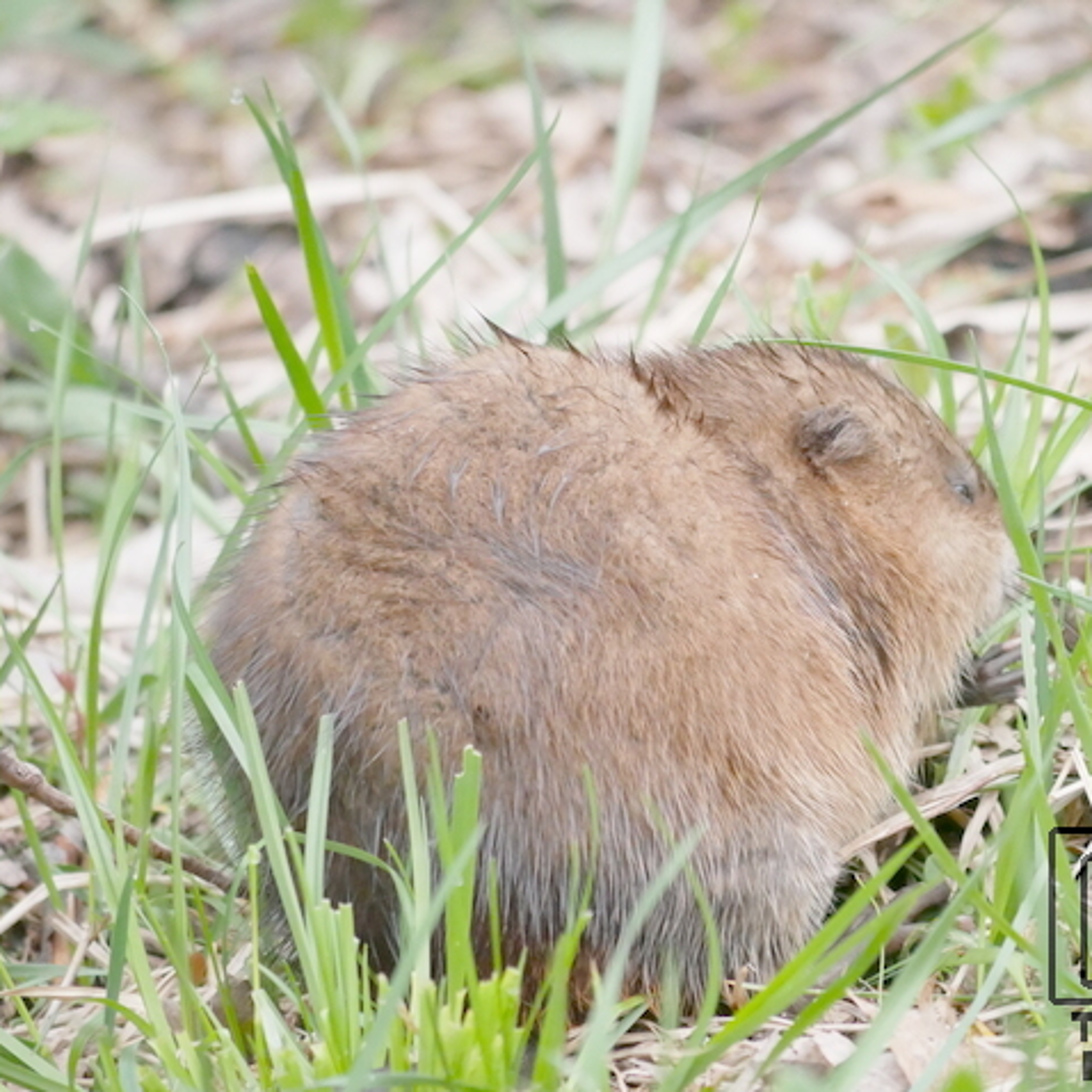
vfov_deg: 2.5
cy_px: 545
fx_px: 25340
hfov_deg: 2.5
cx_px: 647
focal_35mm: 710
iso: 3200
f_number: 5.6
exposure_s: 1/250
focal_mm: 300
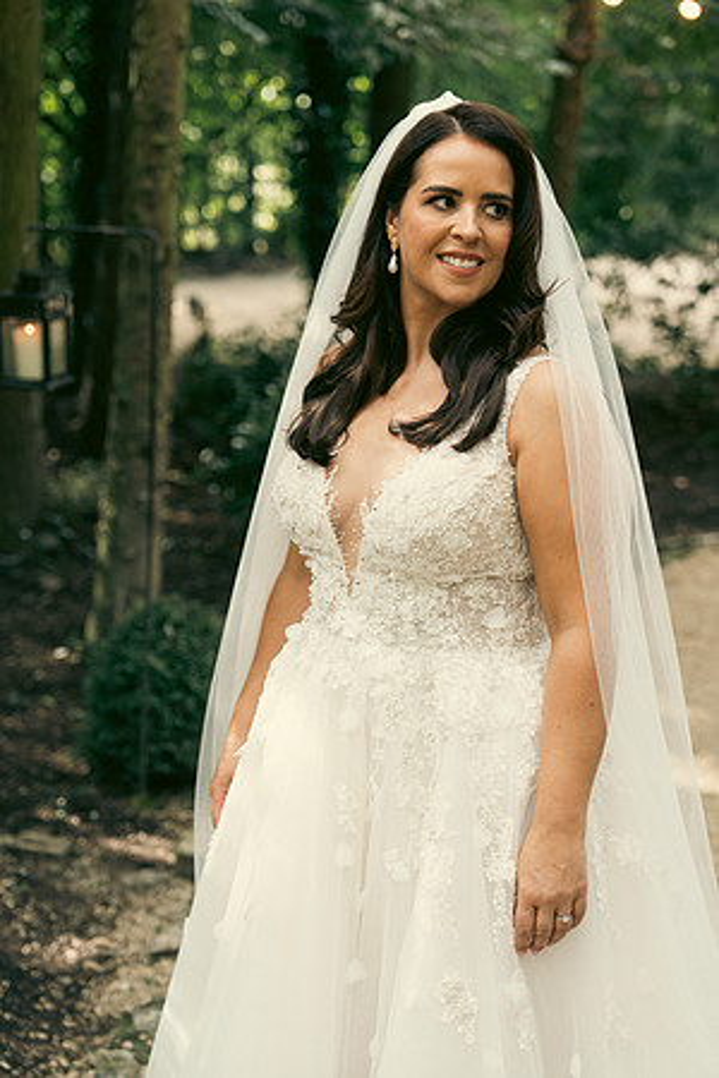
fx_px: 2097
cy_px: 539
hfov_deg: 19.5
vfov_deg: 28.8
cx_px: 360
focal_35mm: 70
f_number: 3.5
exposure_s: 1/200
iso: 400
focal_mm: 70
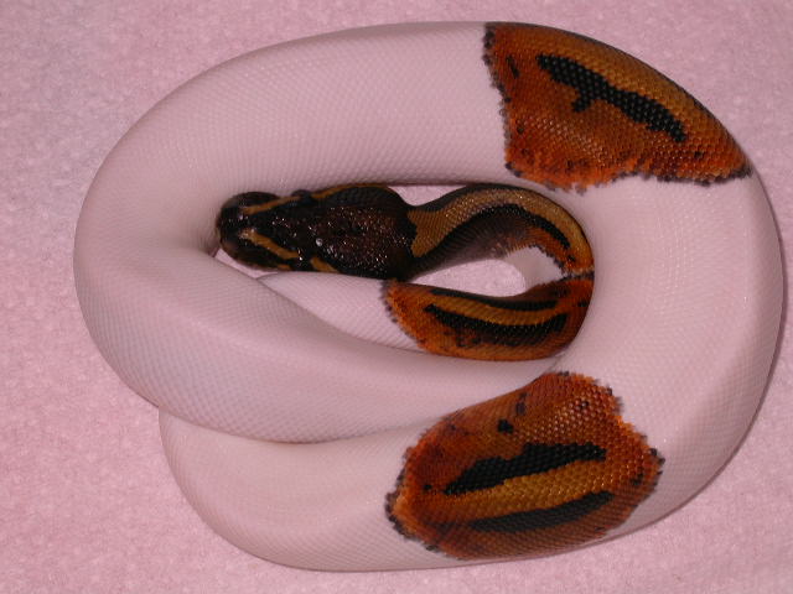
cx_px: 396
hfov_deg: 14.5
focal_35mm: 136
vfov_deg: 10.9
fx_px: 3116
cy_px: 297
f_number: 4.7
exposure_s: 1/60.3
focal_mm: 28.2
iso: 100
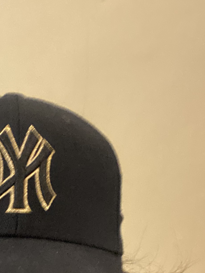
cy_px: 316
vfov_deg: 24.0
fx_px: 592
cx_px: -12
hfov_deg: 19.0
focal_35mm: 75
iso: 640
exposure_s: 1/30
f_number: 2.2
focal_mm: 2.71
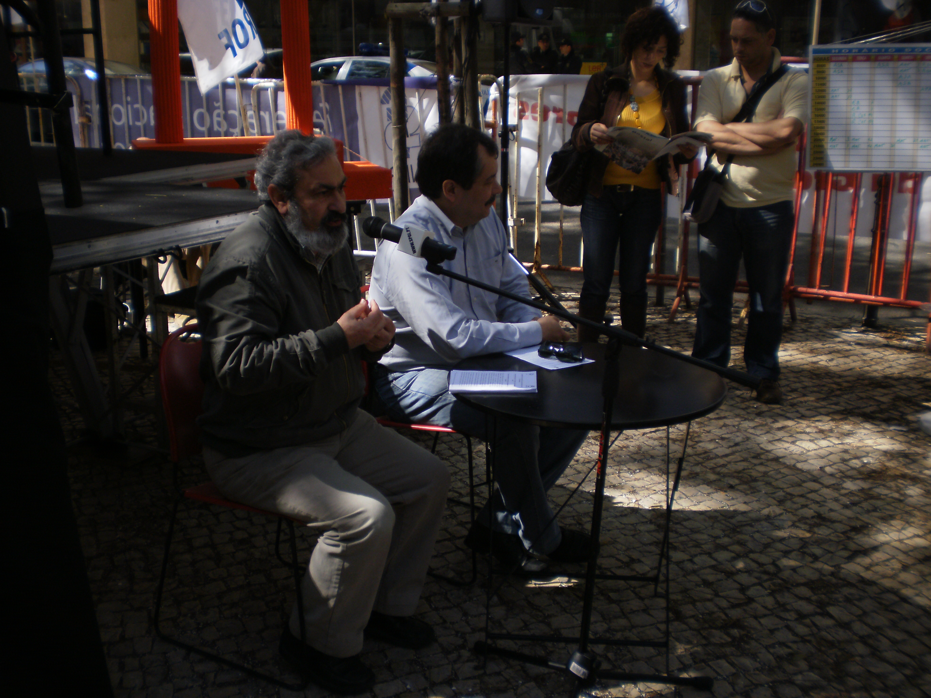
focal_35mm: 45
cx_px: 466
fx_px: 1210
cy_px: 349
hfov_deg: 42.1
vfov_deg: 32.2
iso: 100
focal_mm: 7.4
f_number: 3.5
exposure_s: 1/400
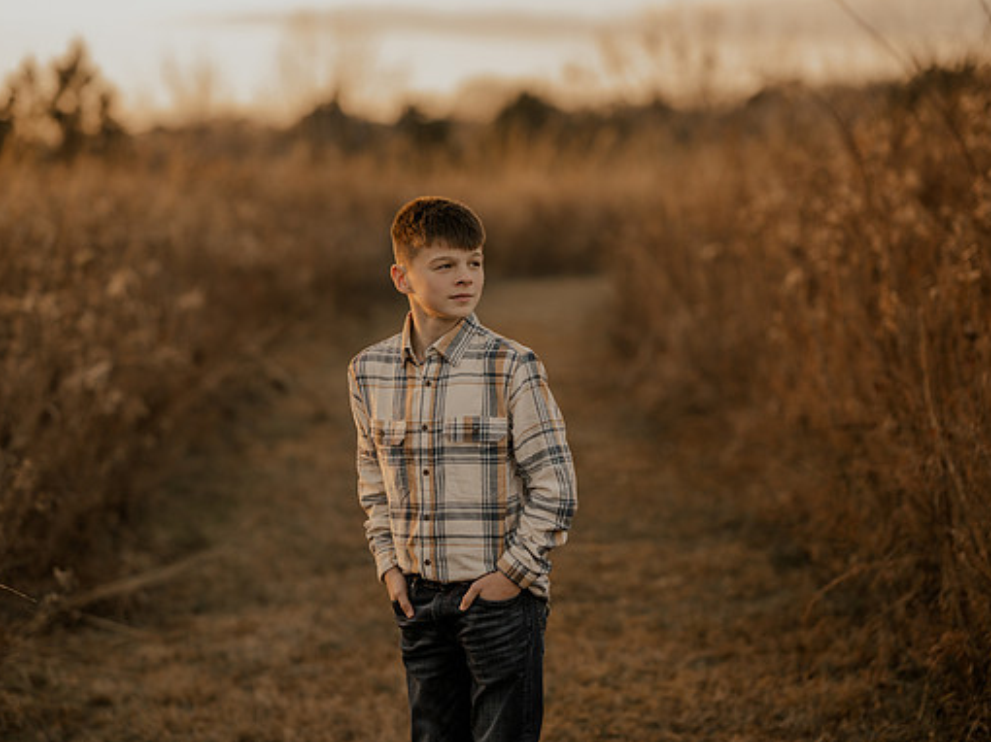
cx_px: 443
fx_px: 2661
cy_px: 370
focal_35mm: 93
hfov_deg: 21.1
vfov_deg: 15.9
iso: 64
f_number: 1.8
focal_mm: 85
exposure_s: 1/160
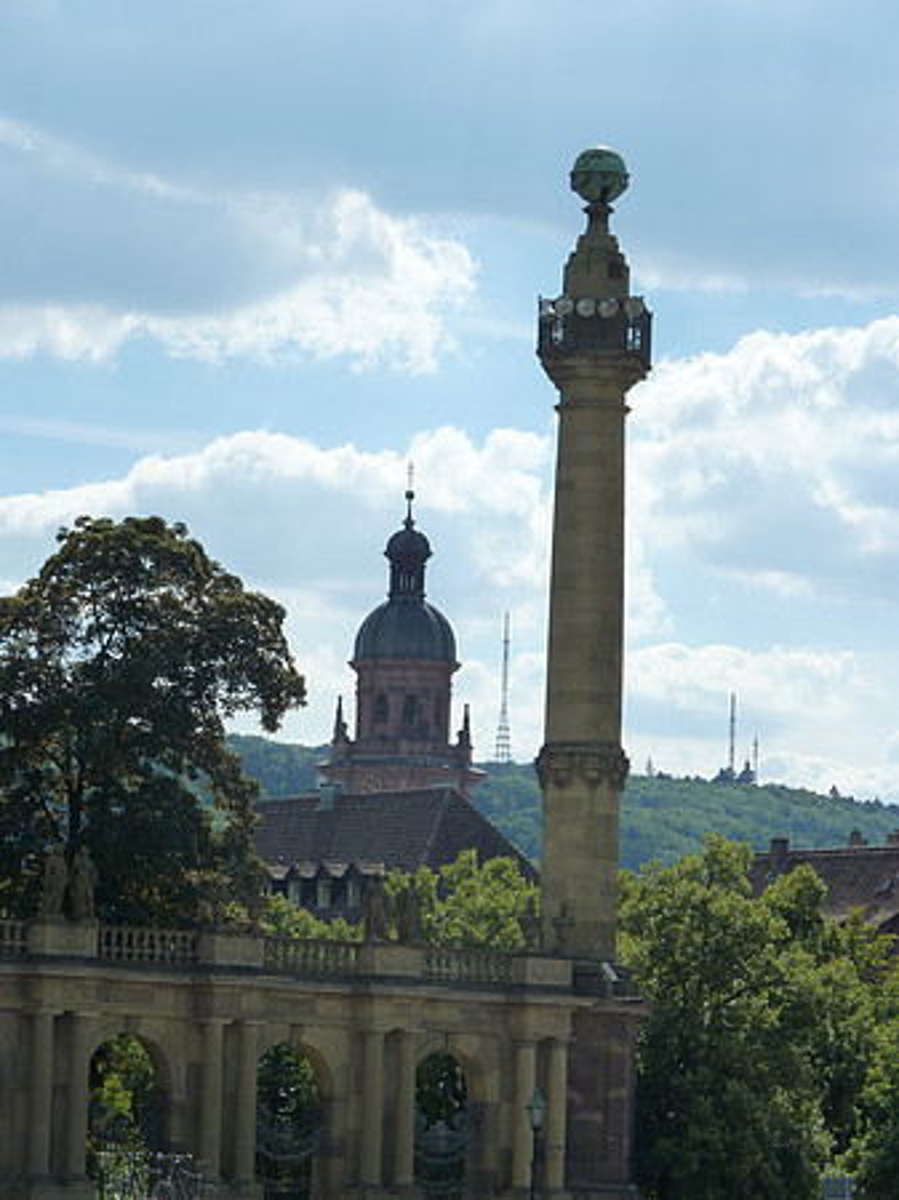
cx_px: 450
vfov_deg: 14.4
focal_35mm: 137
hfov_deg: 10.8
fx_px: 4748
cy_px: 600
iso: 125
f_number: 5.6
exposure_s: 1/640
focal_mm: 22.5
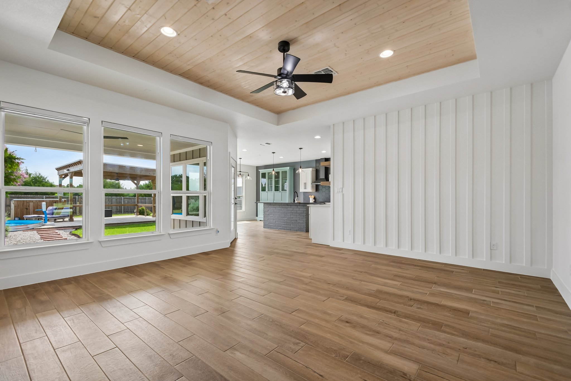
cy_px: 190
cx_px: 286
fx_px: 238
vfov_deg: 77.3
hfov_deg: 100.4
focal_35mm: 15
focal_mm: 10
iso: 400
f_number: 8
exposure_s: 1/60
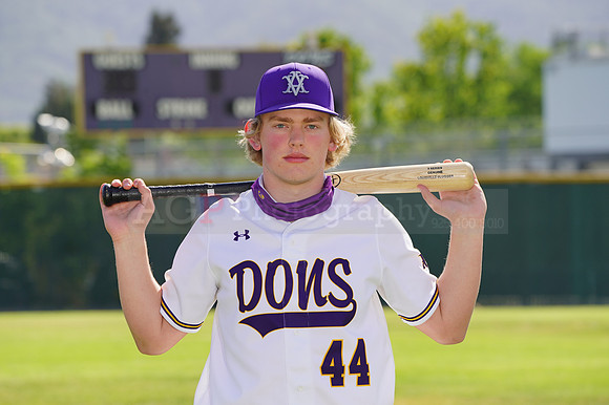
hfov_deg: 9.4
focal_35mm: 218
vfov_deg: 6.3
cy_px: 202
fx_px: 3686
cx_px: 304
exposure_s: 1/250
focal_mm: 218
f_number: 8
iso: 100
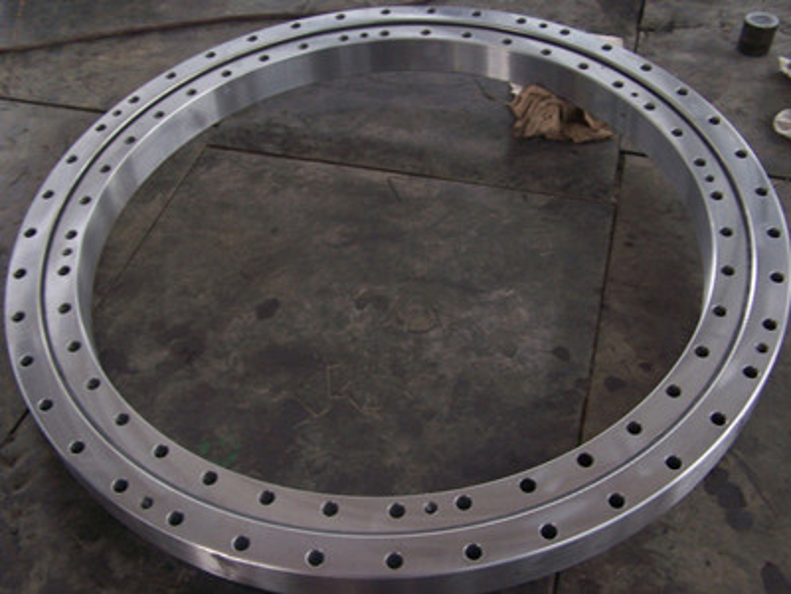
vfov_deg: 37.7
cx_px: 396
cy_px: 297
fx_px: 868
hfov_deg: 49.0
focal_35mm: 38
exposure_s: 1/8
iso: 140
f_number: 2.8
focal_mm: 6.3
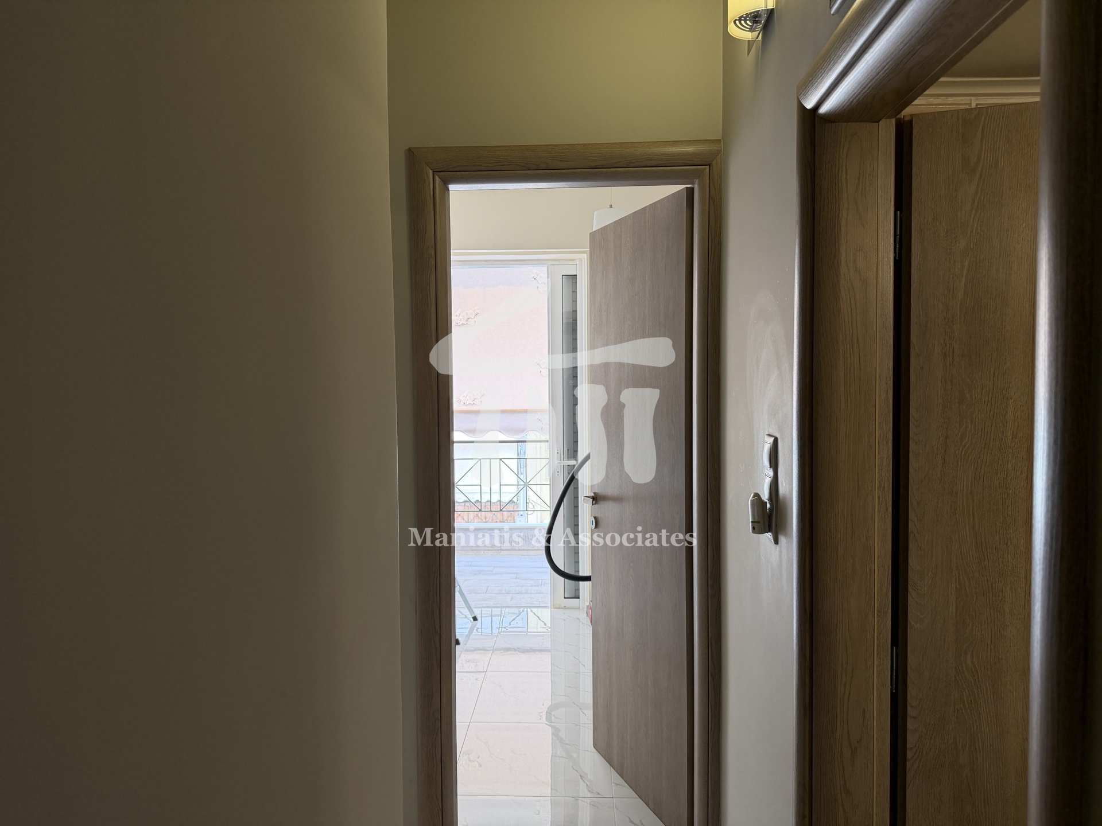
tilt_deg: -2.0
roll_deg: +0.9
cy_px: 413
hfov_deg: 71.6
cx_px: 551
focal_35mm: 24
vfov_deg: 56.8
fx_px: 764
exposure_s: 1/100
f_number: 1.78
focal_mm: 6.76
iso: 200
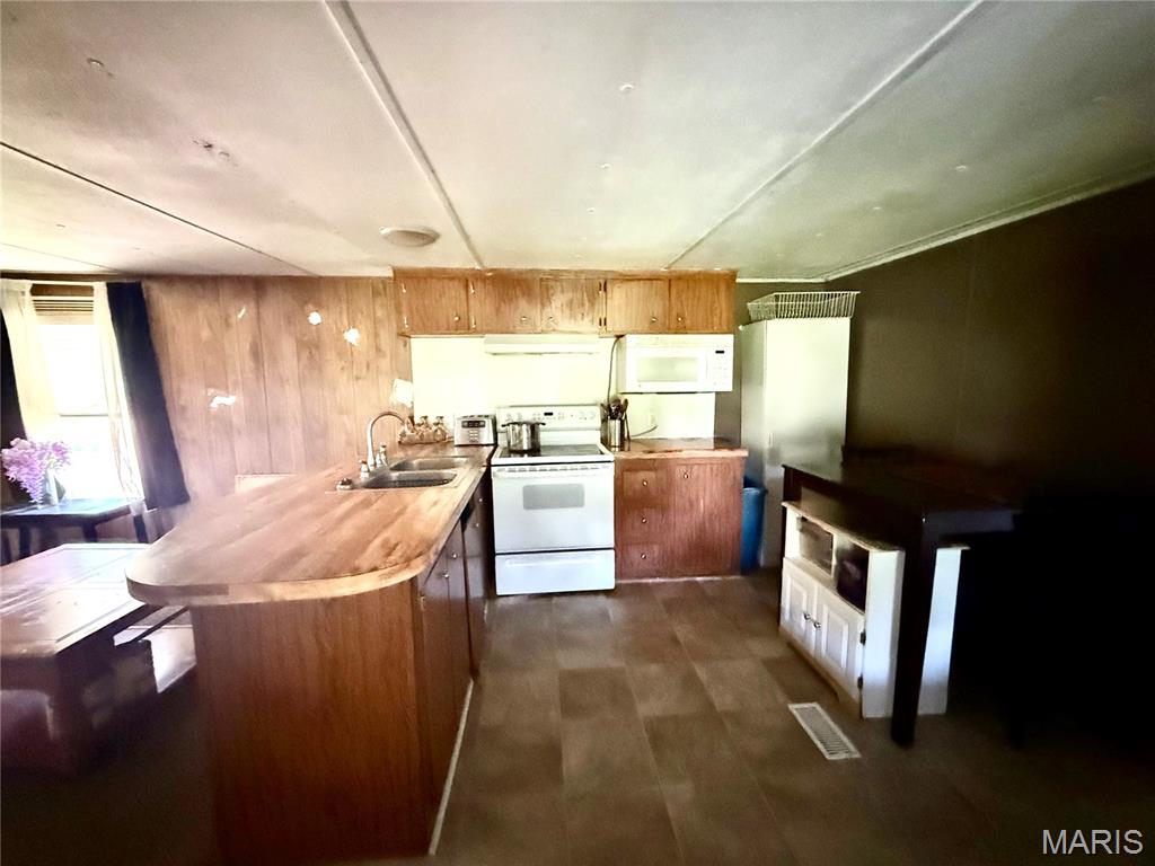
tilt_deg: -5.9
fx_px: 467
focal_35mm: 14
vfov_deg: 85.7
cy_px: 433
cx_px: 578
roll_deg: -0.1
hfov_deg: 102.1
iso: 1600
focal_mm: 2.22
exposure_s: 1/31
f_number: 2.2
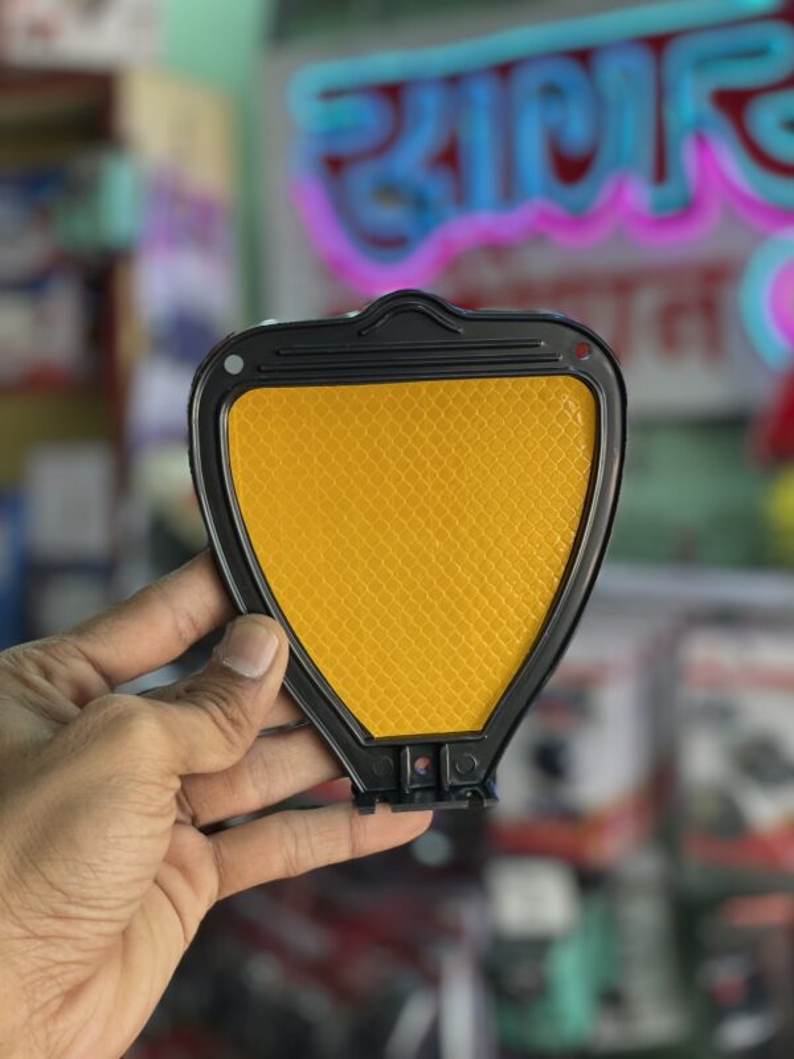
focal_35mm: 52
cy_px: 530
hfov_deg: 28.0
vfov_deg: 36.8
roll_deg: +0.2
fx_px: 1590
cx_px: 397
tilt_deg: -0.4
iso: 64
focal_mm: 6
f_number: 2
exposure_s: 1/100
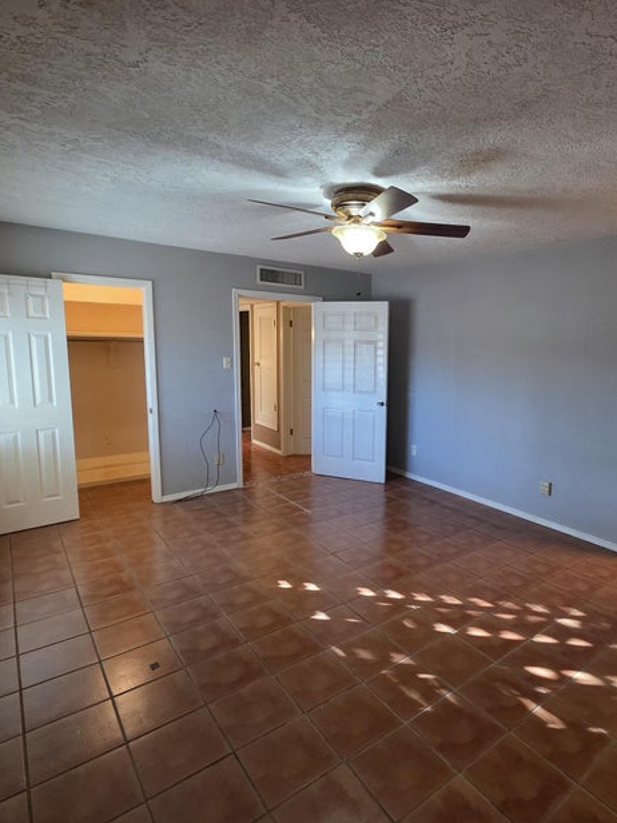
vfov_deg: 87.8
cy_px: 407
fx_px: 428
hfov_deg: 69.9
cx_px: 403
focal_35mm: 18
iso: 200
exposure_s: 1/60
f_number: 2.2
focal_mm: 2.2
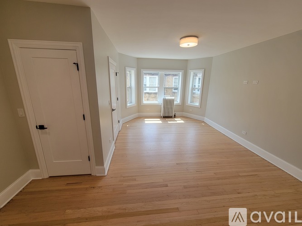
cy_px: 113
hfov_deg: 106.2
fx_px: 113
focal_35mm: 13
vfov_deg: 89.9
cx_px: 151
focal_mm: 2.2
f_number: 2.2
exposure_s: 1/155
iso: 50
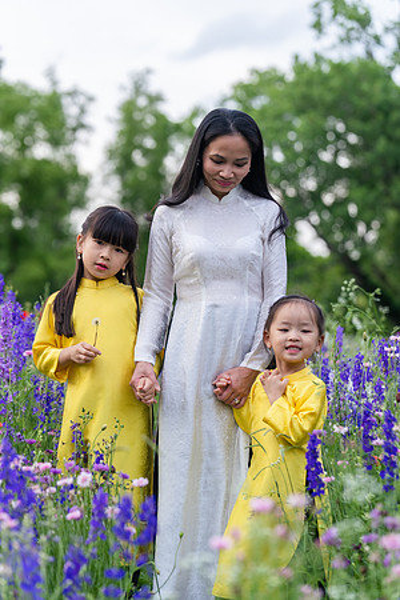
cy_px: 300
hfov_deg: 12.2
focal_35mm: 112
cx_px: 200
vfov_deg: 18.3
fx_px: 1867
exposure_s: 1/400
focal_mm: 112
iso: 320
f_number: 4
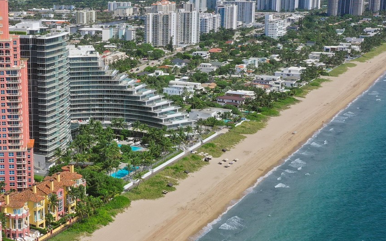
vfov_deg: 22.7
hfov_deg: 34.8
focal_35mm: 57
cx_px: 91
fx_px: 600
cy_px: 105
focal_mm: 10.26
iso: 100
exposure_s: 1/800
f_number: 6.3
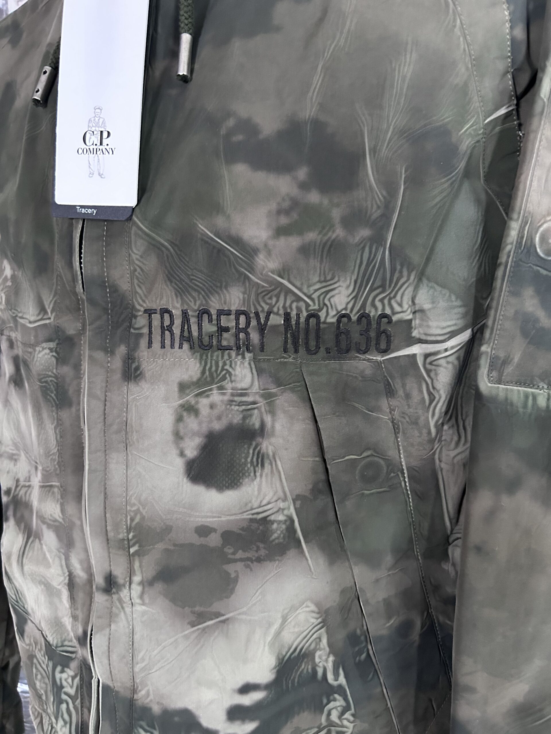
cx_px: 276
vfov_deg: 67.3
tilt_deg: -13.8
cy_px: 367
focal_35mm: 26
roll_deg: -1.3
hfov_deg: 53.1
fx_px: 552
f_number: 1.5
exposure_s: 1/33
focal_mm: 5.7
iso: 500
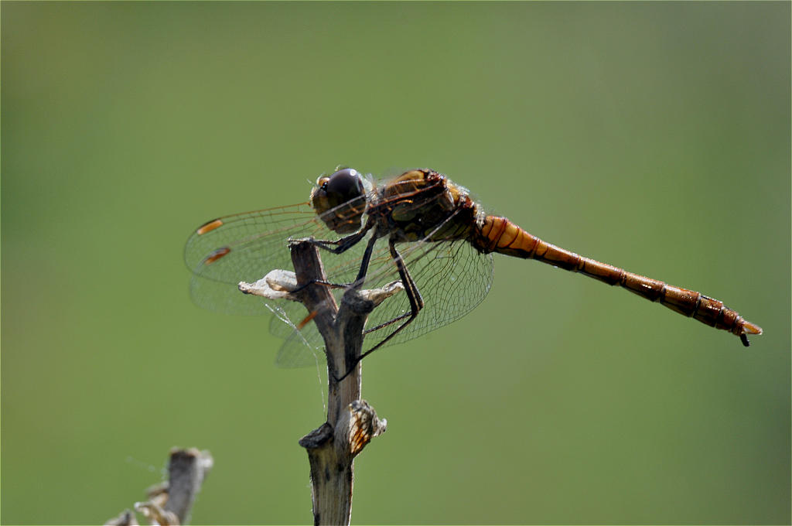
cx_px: 396
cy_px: 263
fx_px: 6921
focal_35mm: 315
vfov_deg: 4.4
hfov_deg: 6.5
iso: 400
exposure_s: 1/160
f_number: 14
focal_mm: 210
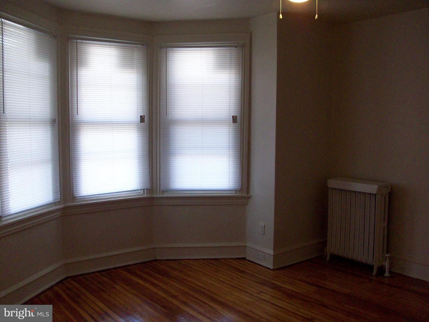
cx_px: 214
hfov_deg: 54.0
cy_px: 161
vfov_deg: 41.8
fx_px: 421
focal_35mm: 34
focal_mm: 5.7
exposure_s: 1/60.9
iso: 160
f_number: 2.8
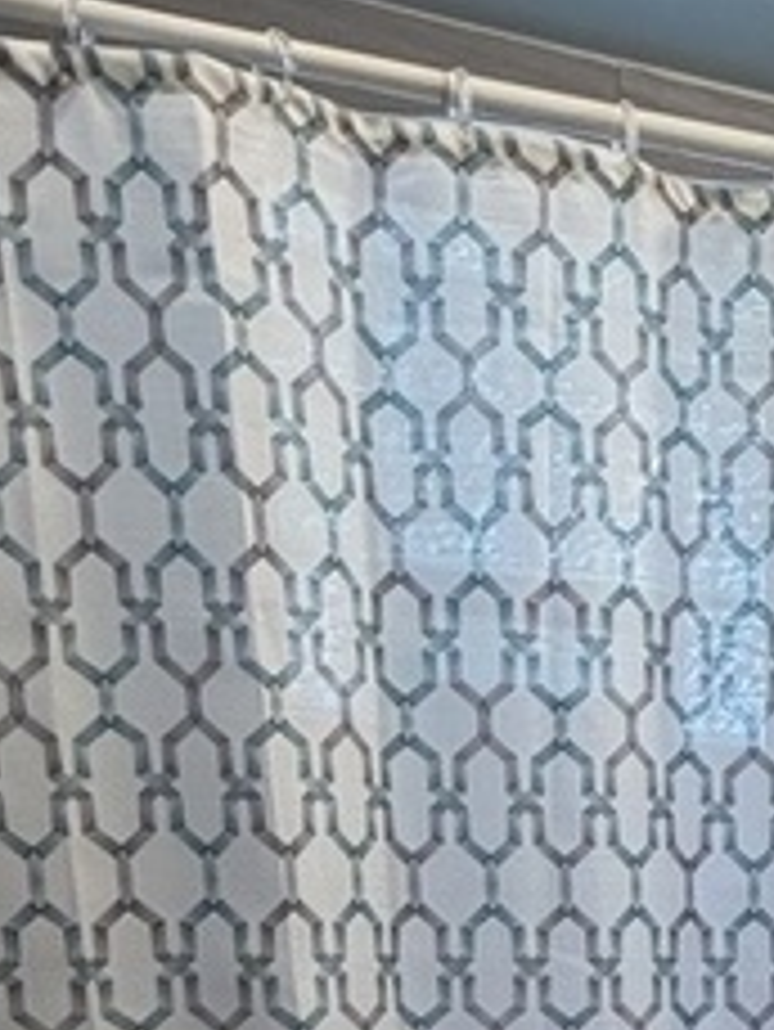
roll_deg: -2.1
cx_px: 1030
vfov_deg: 25.1
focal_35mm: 66
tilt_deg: -12.0
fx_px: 1966
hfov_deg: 20.2
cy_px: 1367
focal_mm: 2.22
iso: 125
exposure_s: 1/120
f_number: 2.2
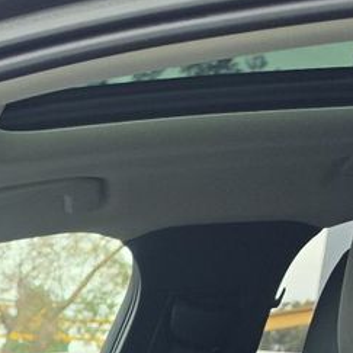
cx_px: -424
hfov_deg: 11.3
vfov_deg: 11.1
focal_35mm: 134
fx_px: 1546
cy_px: 831
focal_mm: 6.5
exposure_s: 1/234
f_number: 1.4
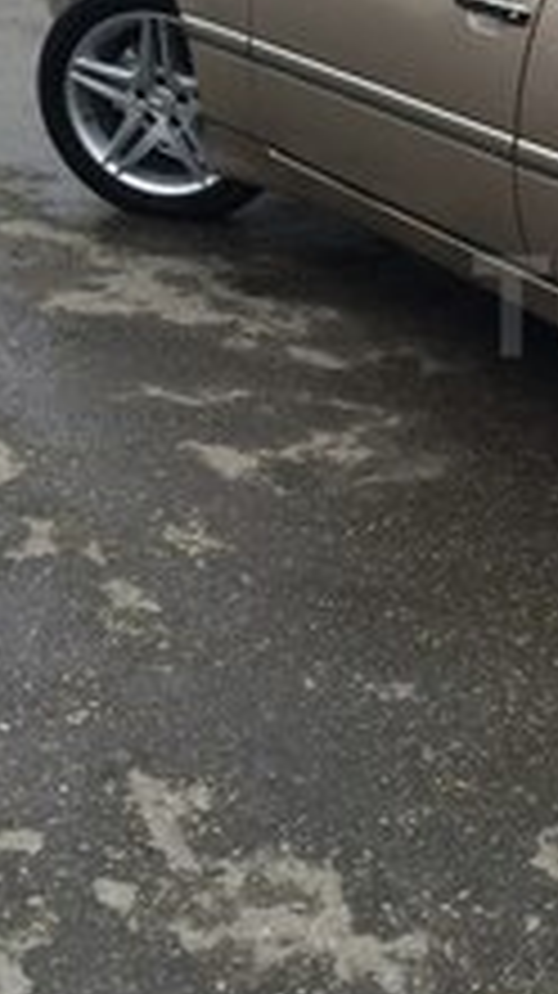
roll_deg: -6.8
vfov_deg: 29.5
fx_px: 1871
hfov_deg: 15.7
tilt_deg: -18.8
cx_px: 819
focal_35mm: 71
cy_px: 306
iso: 32
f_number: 2.2
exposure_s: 1/441
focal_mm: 4.15
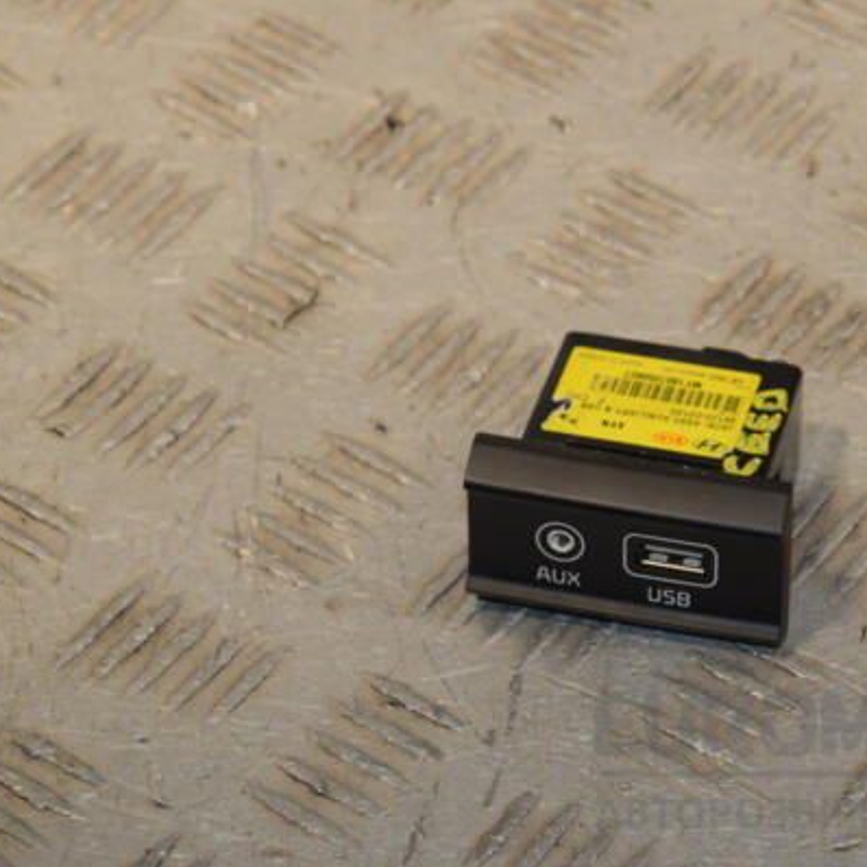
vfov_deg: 10.1
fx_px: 4902
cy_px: 434
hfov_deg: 10.1
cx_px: 553
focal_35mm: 173
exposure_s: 1/200
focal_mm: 90
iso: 800
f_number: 9
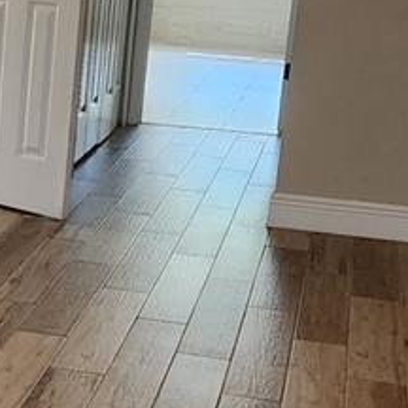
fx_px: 1507
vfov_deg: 15.4
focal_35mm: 113
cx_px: -157
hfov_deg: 14.6
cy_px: 217
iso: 640
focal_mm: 5.4
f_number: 1.8
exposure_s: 1/120
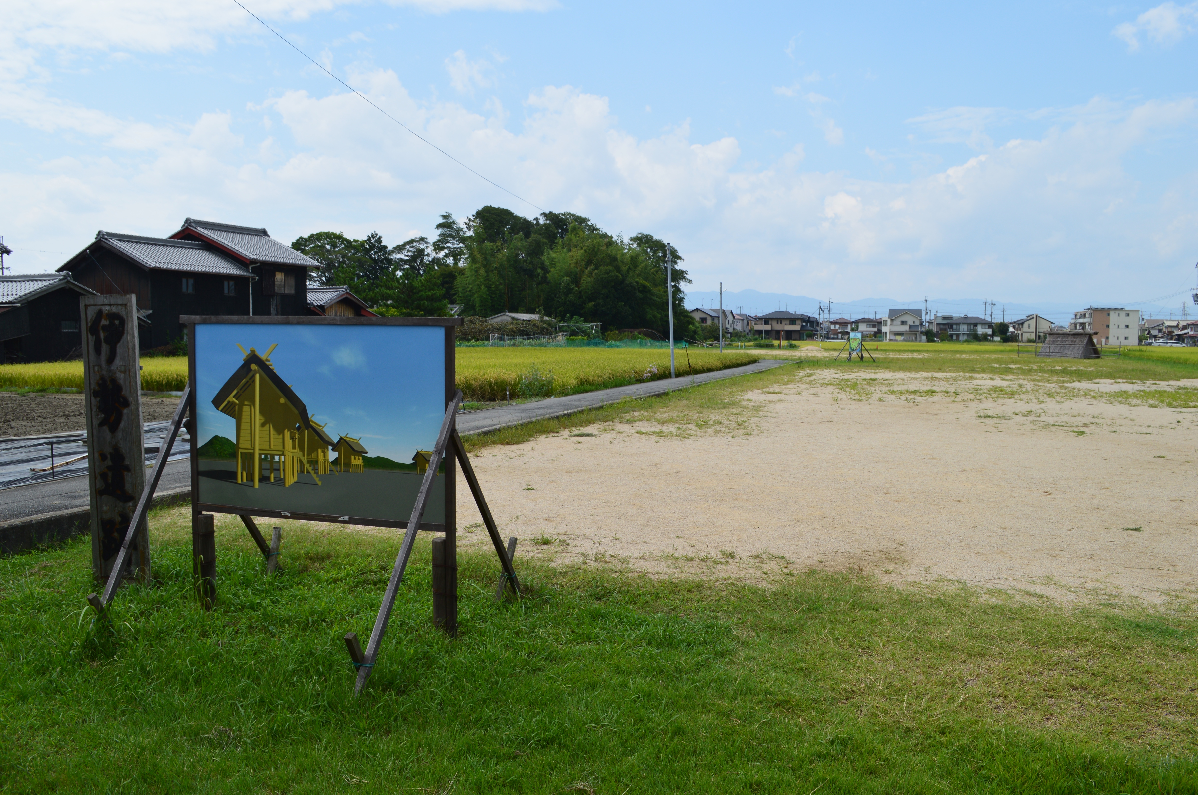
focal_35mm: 27
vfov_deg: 47.8
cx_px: 599
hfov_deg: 67.5
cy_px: 398
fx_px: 897
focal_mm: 18
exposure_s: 1/250
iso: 100
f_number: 8
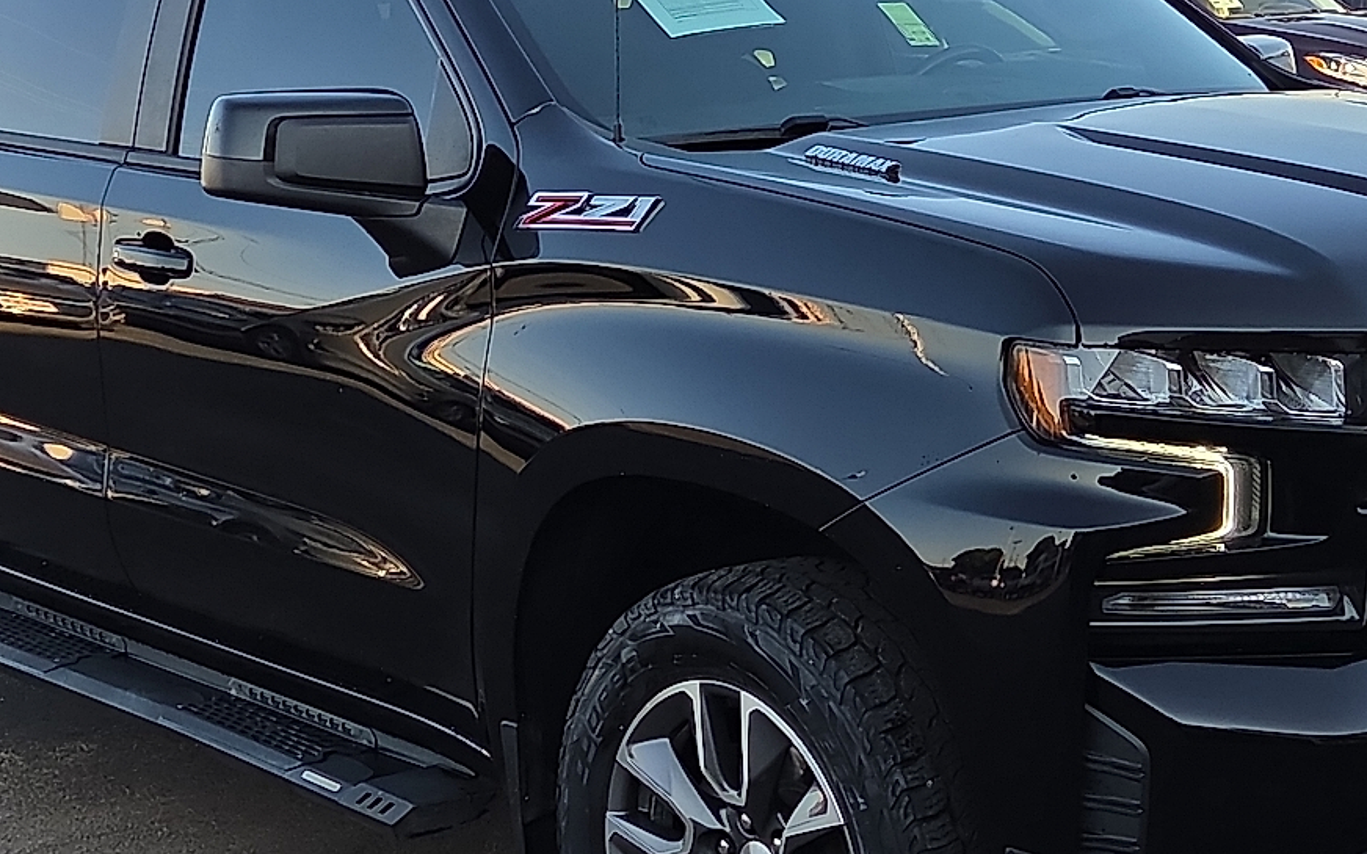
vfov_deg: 18.1
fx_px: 2682
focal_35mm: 72
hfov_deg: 28.6
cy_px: 407
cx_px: 760
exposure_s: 1/714
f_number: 1.8
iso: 25
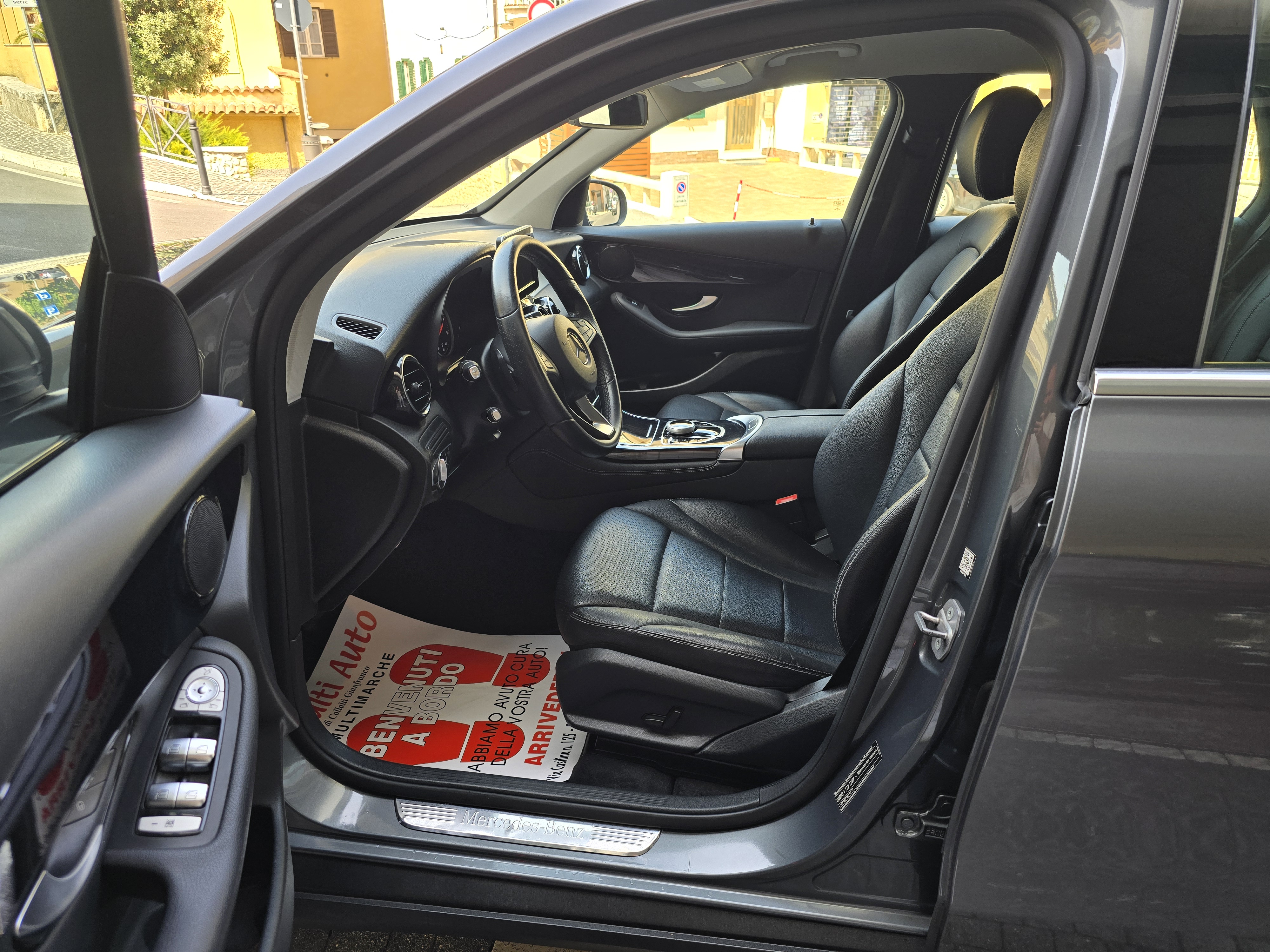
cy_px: 476
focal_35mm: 23
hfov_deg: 73.9
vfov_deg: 58.9
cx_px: 635
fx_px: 844
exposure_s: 1/180
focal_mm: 6.3
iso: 50
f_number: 1.7
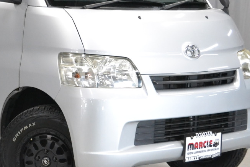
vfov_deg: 13.3
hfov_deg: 19.6
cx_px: 40
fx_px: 715
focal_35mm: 103
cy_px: 55
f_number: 5
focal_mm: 35
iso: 3200
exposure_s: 1/60
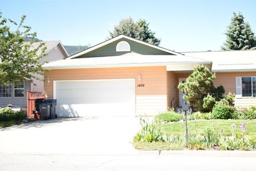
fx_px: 353
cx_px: 154
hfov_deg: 39.7
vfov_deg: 27.2
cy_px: 85
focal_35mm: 50
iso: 100
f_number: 4
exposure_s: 1/200
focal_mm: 27
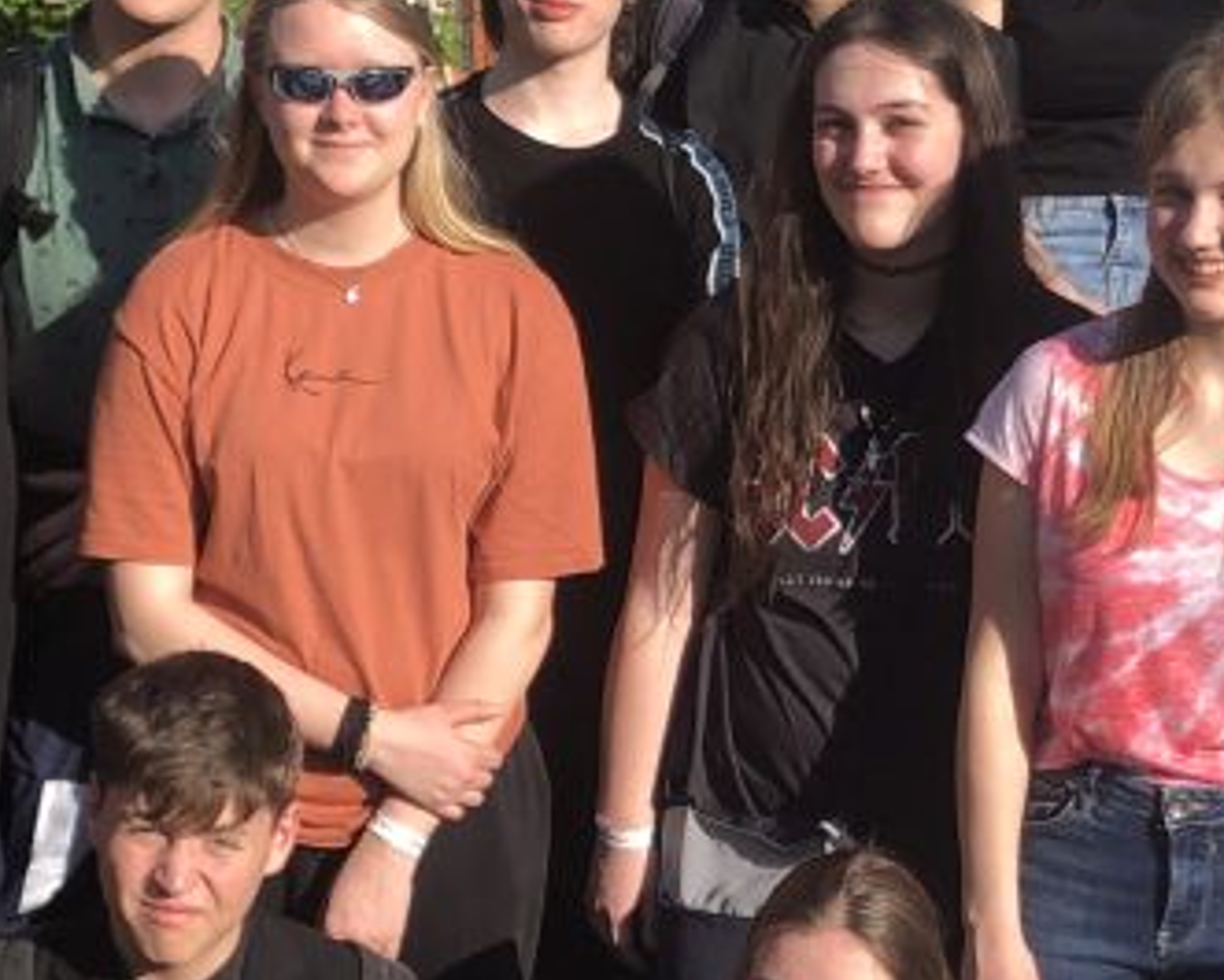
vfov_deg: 15.3
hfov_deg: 19.2
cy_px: 741
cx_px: 618
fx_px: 3624
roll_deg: -2.8
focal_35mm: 100
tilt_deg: -18.0
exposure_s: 1/1156
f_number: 1.8
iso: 20
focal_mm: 3.99
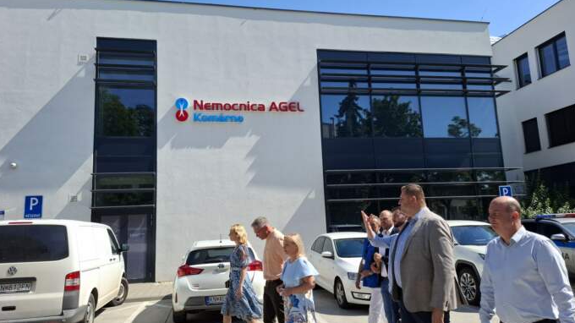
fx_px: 396
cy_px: 166
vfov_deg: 44.3
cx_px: 294
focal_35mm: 26
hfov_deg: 71.9
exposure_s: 1/1567
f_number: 1.8
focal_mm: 5.54
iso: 50
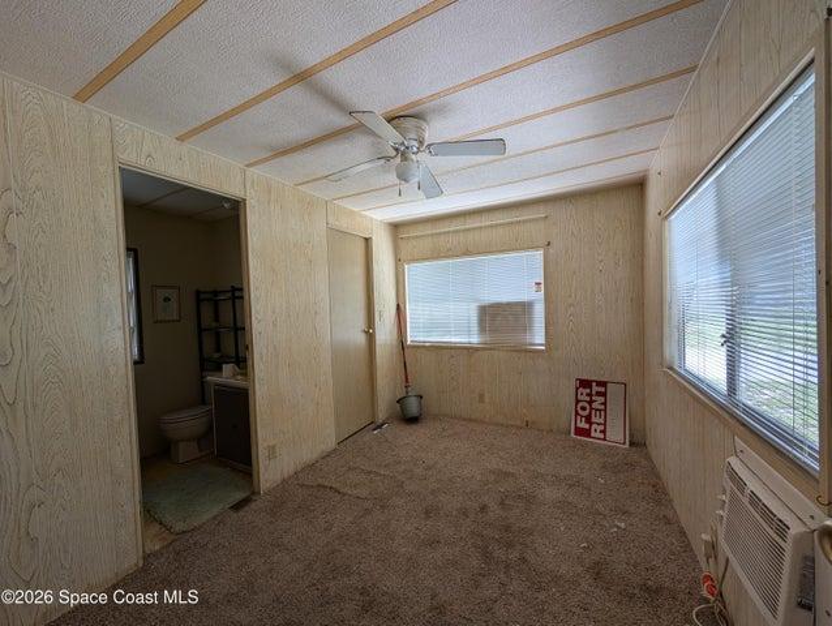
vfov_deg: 94.6
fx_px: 289
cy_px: 313
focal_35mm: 12
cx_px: 416
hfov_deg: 110.5
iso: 49
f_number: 1.7
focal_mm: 2.02
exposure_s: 1/329
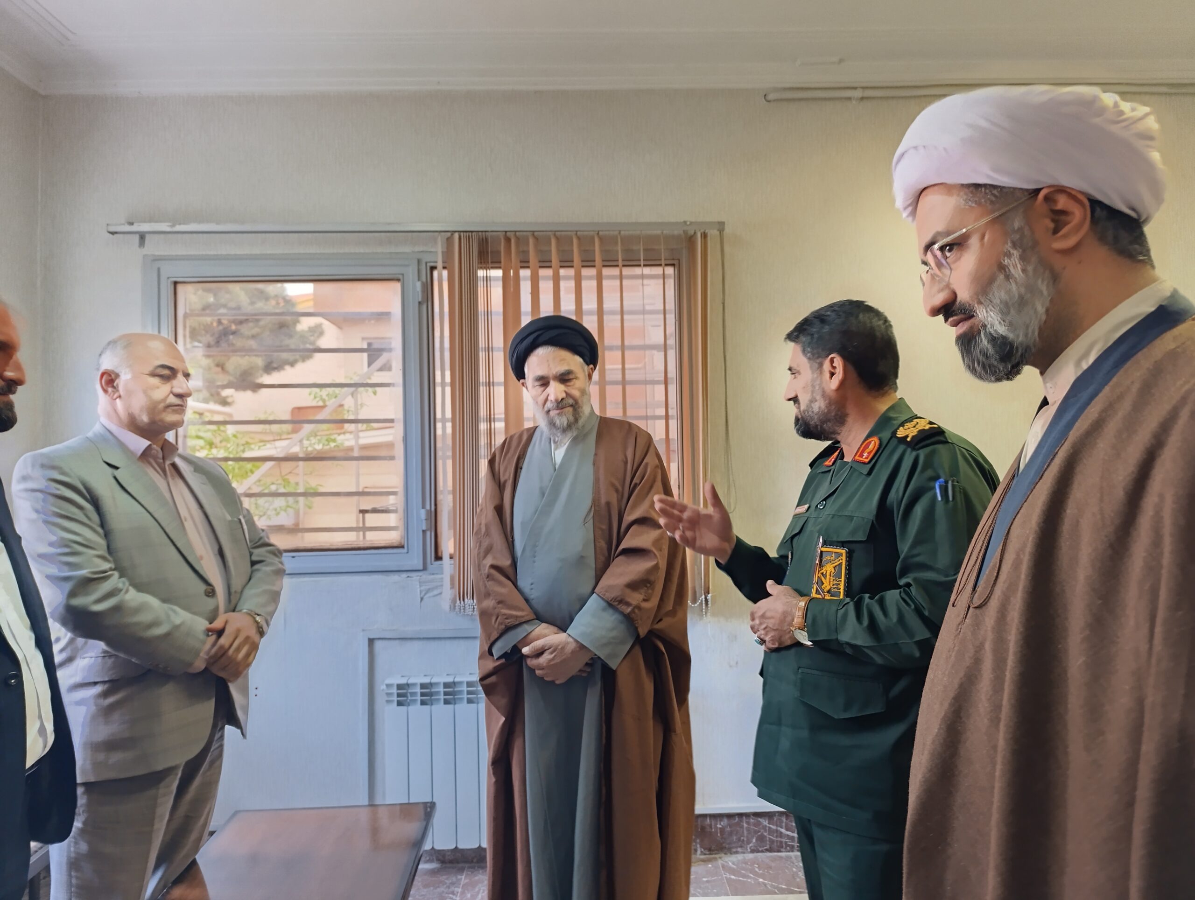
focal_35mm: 23
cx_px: 598
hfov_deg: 73.8
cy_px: 450
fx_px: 795
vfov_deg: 59.0
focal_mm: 6.14
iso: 800
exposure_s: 1/50
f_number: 1.6
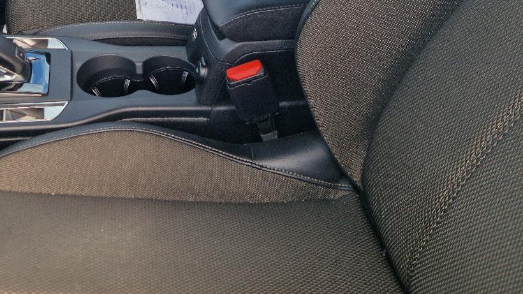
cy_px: -77
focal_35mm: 55
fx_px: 763
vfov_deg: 20.2
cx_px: 126
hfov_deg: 36.9
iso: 50
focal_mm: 5.4
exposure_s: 1/137
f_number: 1.8
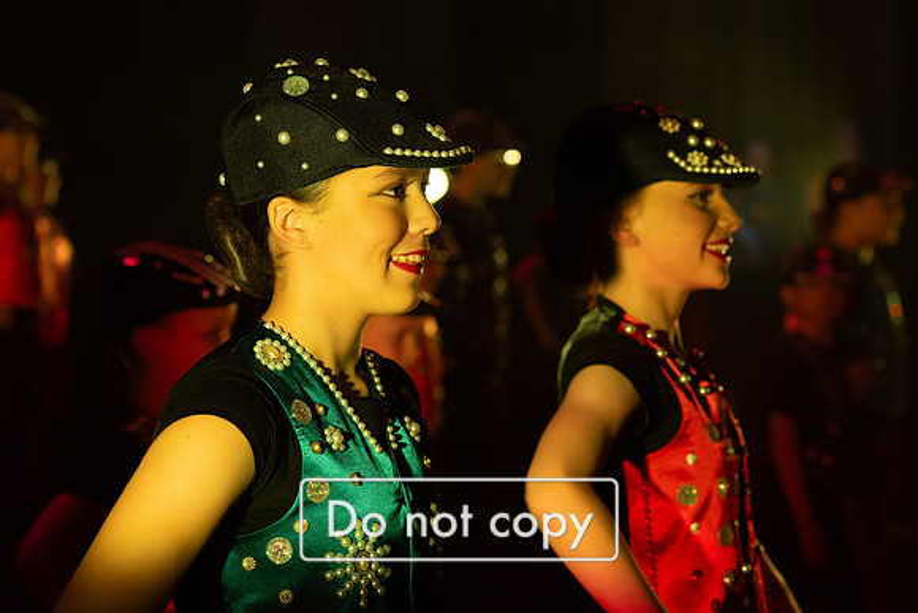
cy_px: 306
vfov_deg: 11.6
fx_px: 3010
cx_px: 459
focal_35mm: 118
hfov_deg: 17.3
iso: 4000
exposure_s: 1/250
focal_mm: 118
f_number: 6.3
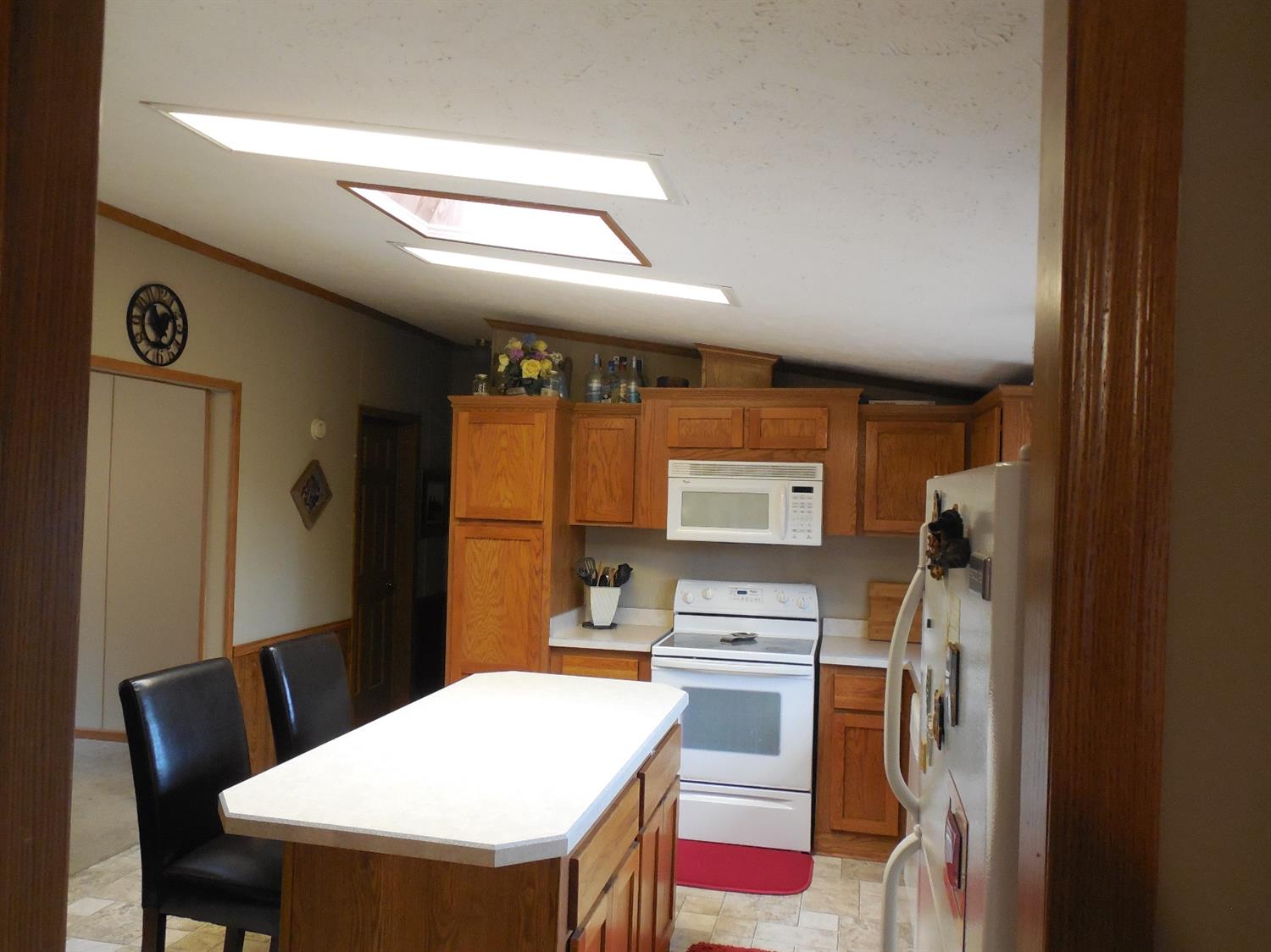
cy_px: 476
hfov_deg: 69.4
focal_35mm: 25
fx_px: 918
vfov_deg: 54.9
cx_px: 636
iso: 400
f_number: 3.3
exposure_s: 1/25
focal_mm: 4.5
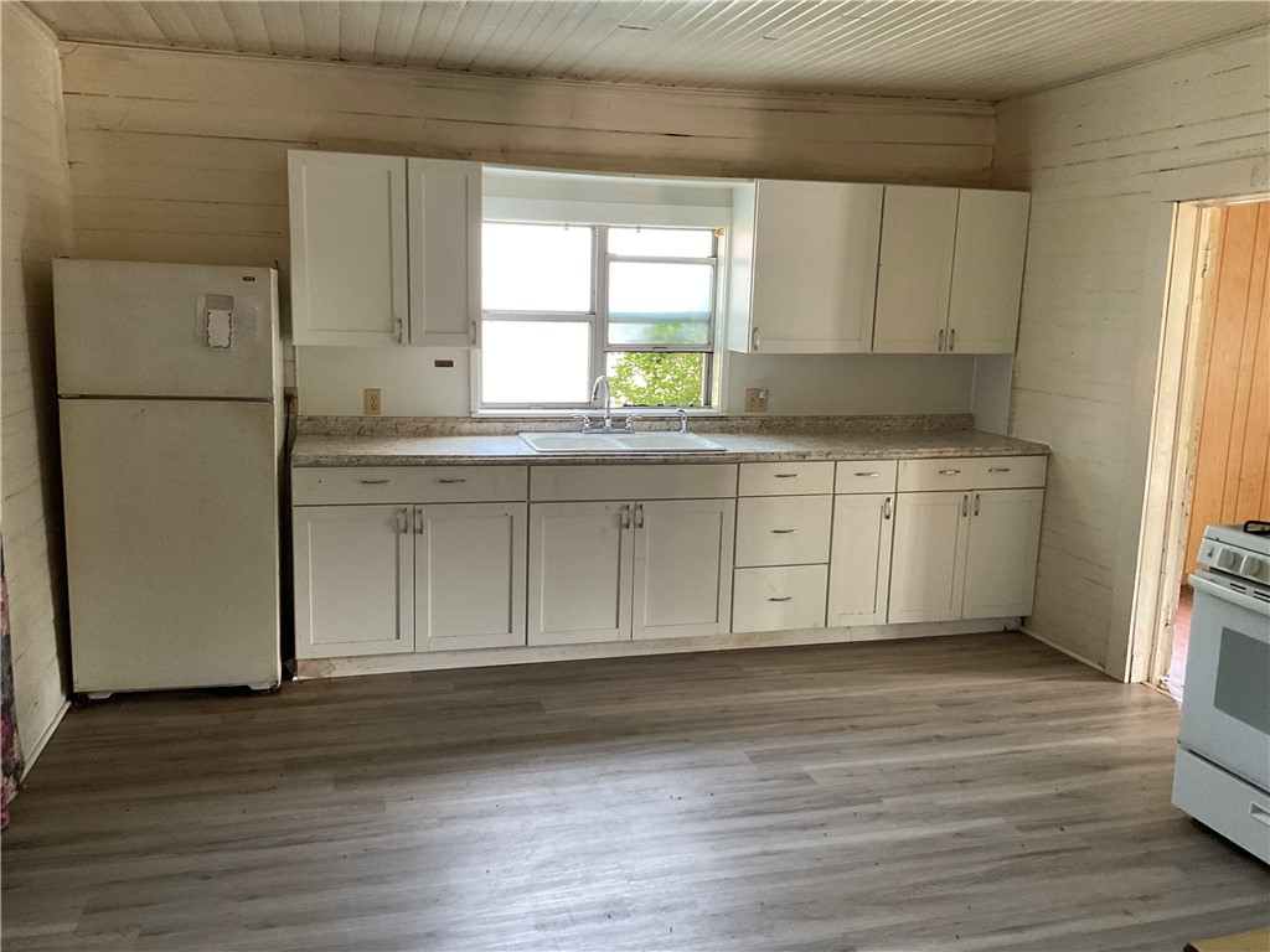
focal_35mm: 29
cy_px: 476
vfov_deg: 48.2
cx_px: 635
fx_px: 1064
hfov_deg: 61.7
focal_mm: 3
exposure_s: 1/60
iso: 250
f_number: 1.8
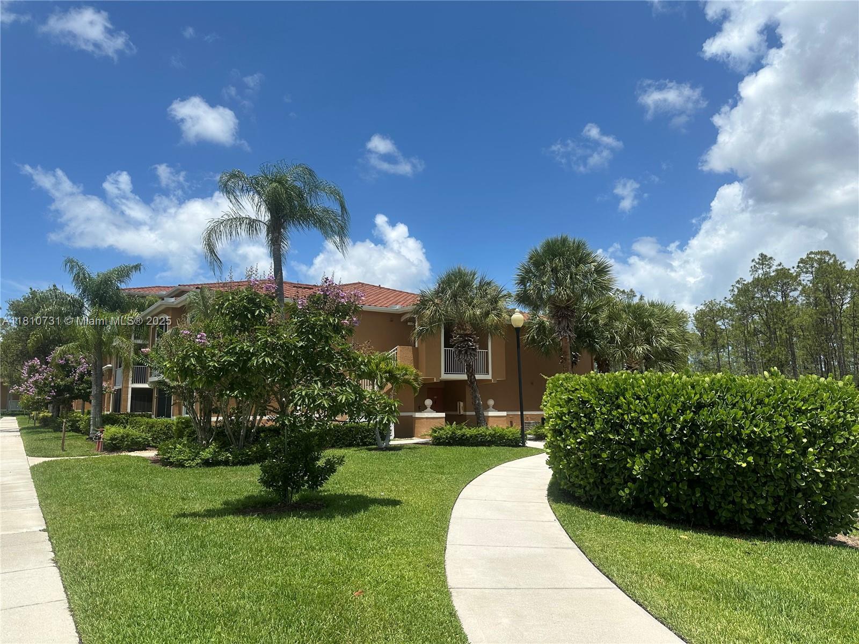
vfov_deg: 56.8
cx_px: 430
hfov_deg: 71.6
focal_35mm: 24
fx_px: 596
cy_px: 322
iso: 80
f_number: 1.78
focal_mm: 6.86
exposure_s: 1/6211
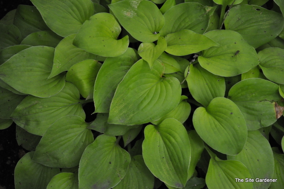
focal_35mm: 158
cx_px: 142
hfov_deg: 13.1
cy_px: 94
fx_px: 1241
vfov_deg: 8.7
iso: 1600
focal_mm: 105
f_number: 5.6
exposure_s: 1/100
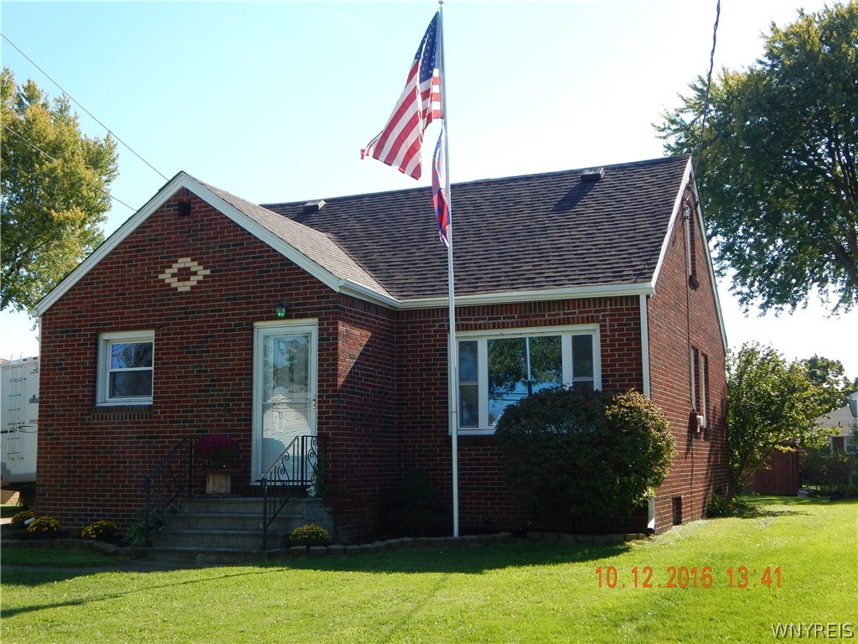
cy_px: 322
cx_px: 429
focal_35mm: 43
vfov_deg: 33.6
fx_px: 1066
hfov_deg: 43.9
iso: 125
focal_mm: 7.7
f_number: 3.6
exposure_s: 1/640
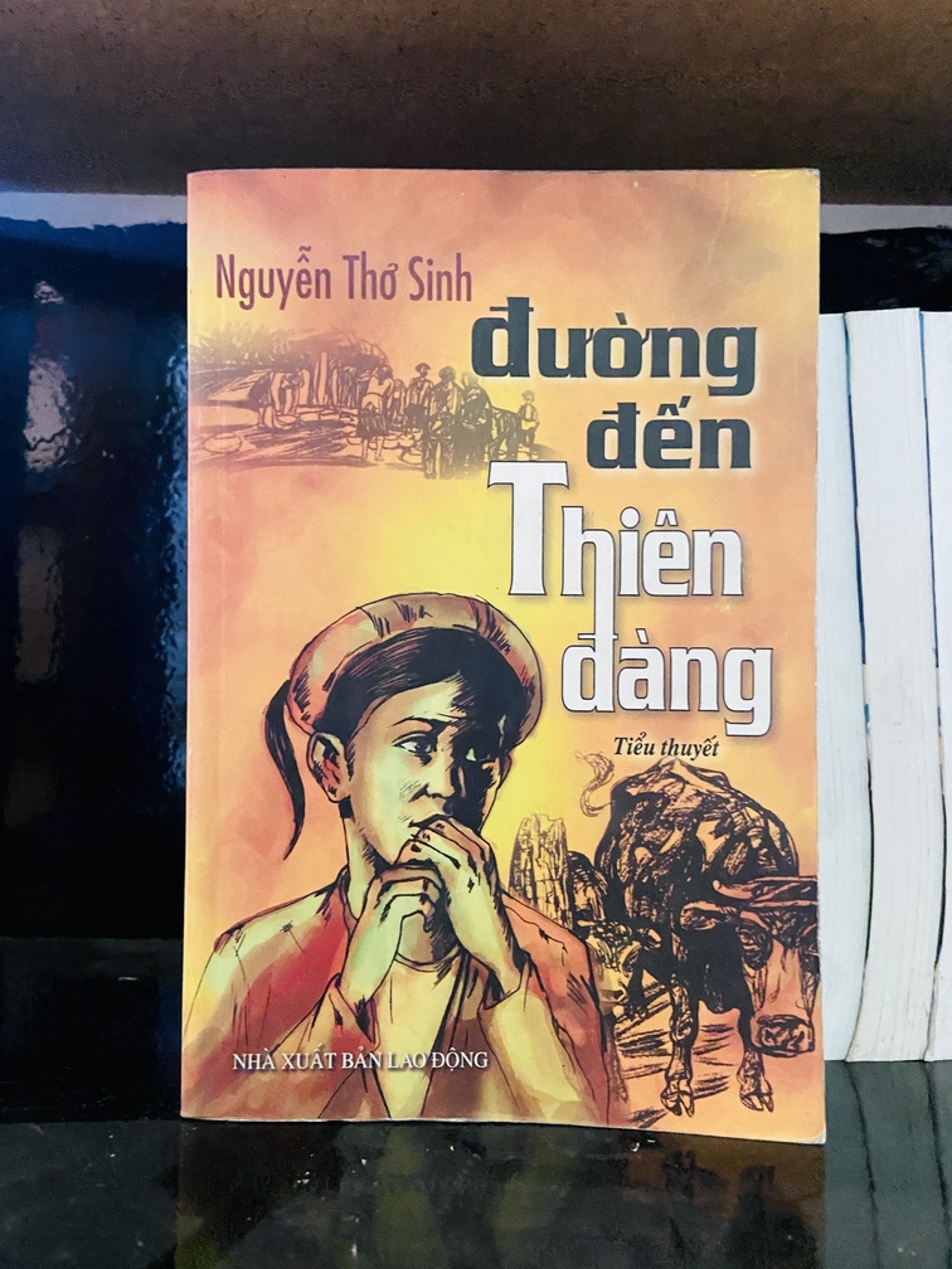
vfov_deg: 67.3
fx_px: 953
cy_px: 634
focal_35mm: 26
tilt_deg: -1.3
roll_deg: +0.3
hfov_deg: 53.1
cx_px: 476
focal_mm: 4.25
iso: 800
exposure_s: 1/25
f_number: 1.8
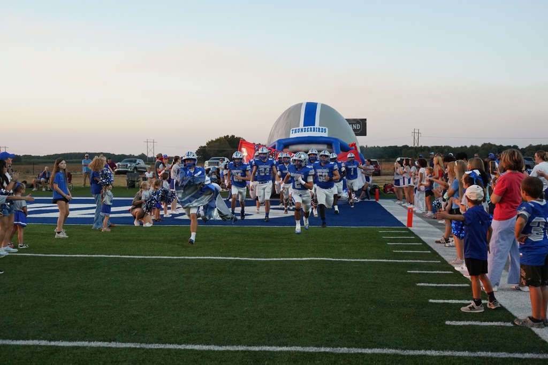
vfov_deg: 35.1
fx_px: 578
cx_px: 274
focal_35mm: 38
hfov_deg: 50.7
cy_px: 182
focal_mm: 38
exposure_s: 1/2500
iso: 4000
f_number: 4
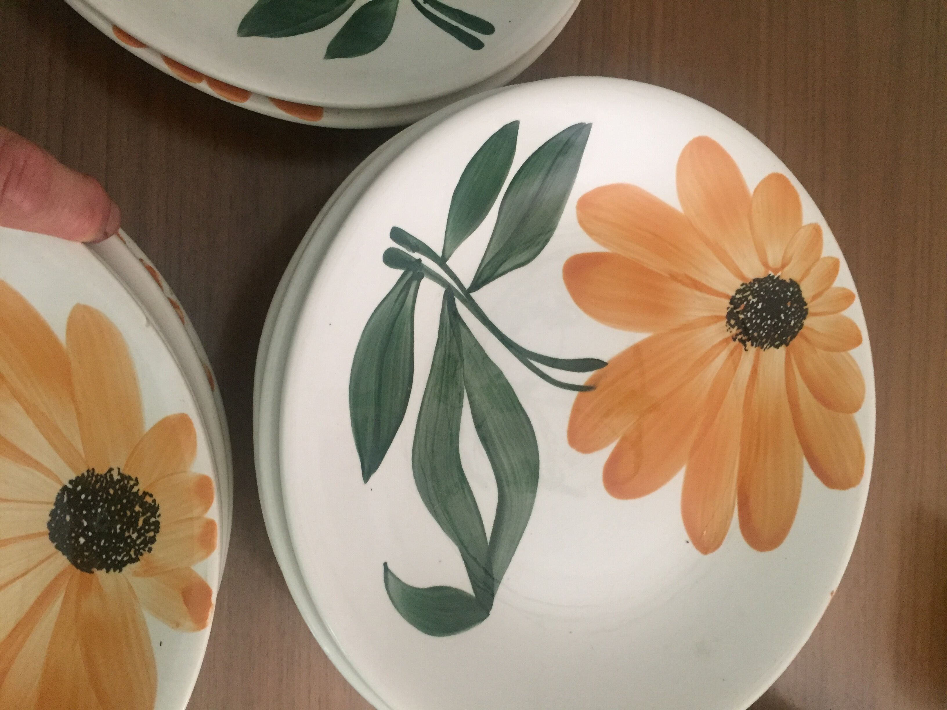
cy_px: 355
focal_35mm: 29
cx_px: 474
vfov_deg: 48.2
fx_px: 793
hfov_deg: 61.7
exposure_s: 1/20
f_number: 2.2
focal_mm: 4.15
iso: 250
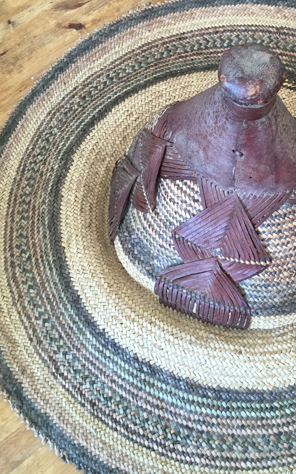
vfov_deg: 42.1
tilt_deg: -62.4
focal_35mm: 47
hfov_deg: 27.1
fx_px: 607
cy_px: 160
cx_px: 221
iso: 50
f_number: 2.2
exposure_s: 1/33
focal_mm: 4.15
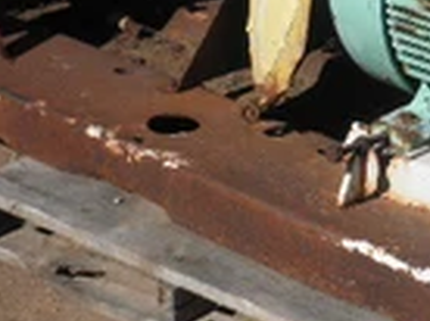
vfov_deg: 11.5
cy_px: 31
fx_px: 1587
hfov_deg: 15.2
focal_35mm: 128
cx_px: 418
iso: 64
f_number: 9.6
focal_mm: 7.9
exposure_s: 1/160
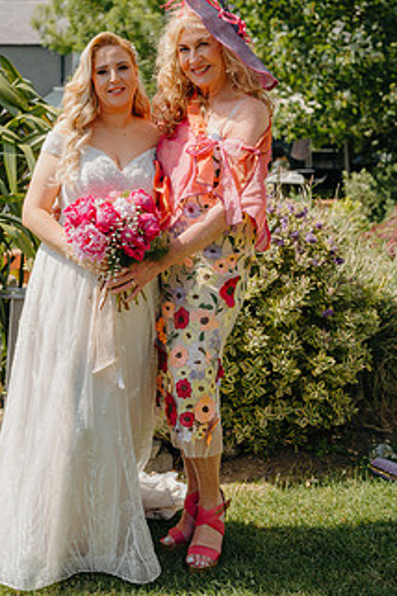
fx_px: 810
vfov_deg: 39.8
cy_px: 197
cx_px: 137
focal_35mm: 49
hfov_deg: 27.4
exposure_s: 1/1250
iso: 100
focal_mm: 35
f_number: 2.8
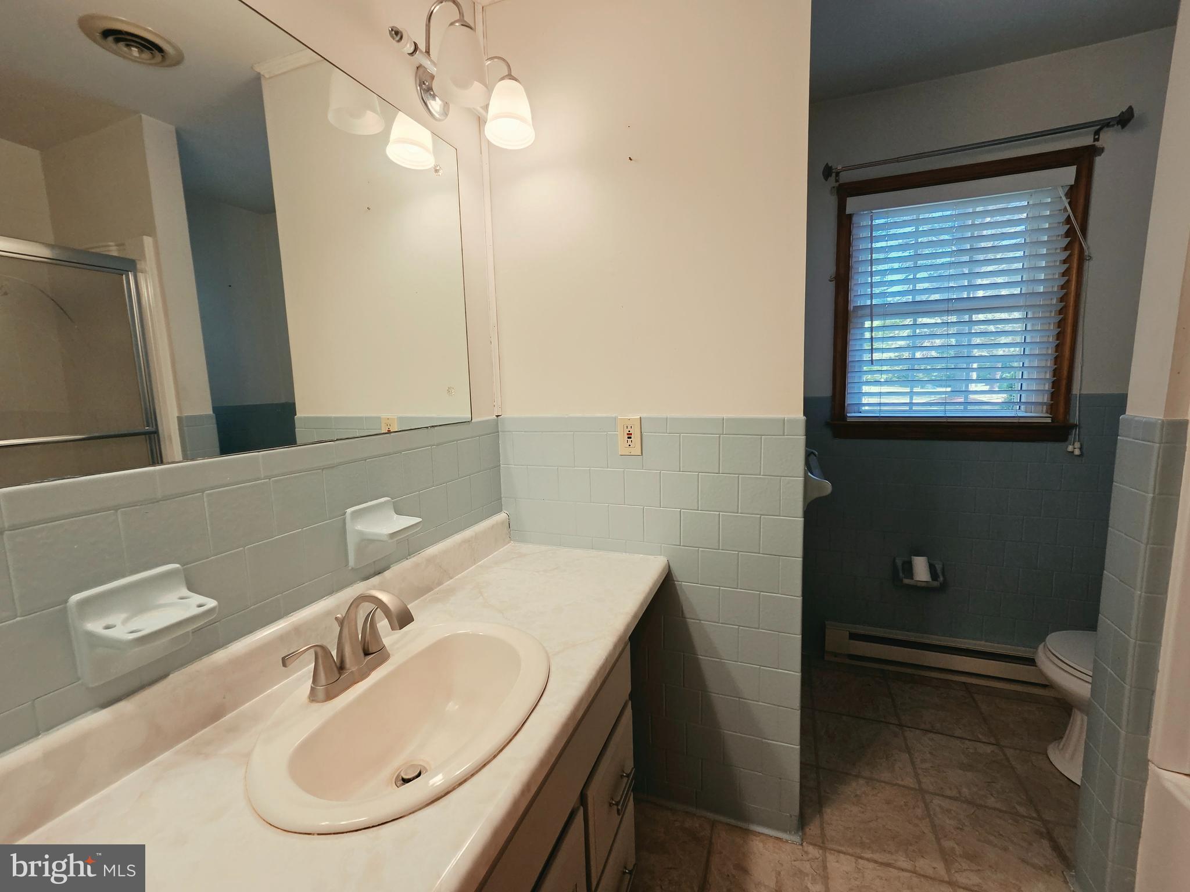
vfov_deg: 89.9
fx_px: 447
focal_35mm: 13
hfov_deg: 106.2
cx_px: 595
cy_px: 446
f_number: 2.2
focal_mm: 2.2
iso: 125
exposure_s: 1/120
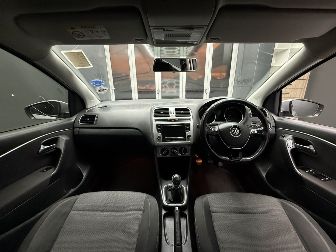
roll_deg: +0.3
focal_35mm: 14
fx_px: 136
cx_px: 168
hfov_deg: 102.1
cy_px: 126
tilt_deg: -16.5
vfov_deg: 85.7
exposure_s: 1/60
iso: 640
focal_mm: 2.22
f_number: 2.2
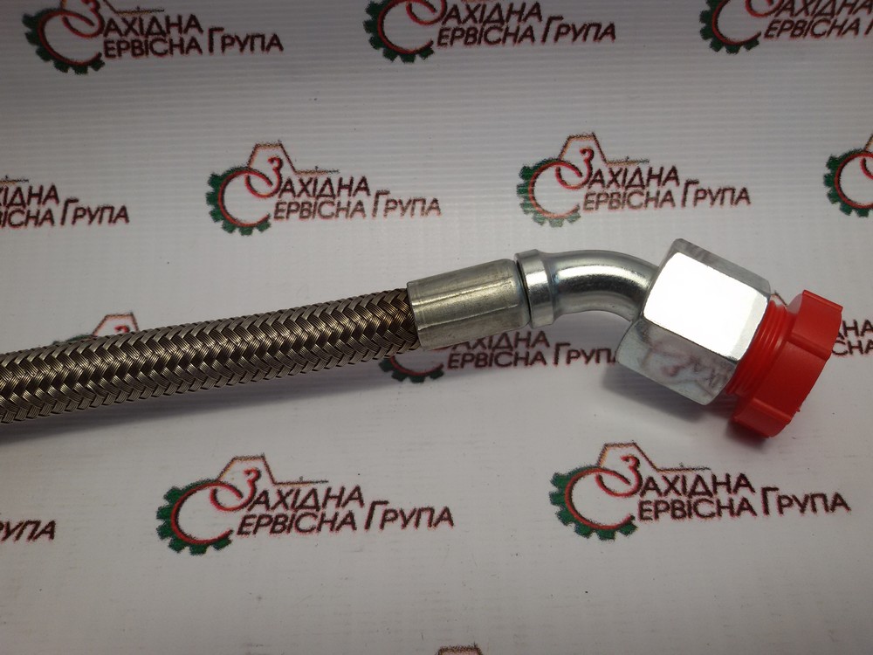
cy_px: 328
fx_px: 782
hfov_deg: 58.4
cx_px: 436
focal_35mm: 31
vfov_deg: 45.4
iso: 40
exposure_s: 1/100
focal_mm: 2.93
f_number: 2.4
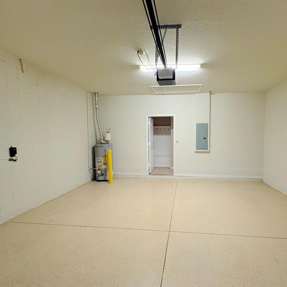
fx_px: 159
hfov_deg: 83.2
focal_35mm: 17
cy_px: 148
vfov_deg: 83.9
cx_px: 168
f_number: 2.2
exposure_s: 1/60
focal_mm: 2.22
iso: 400
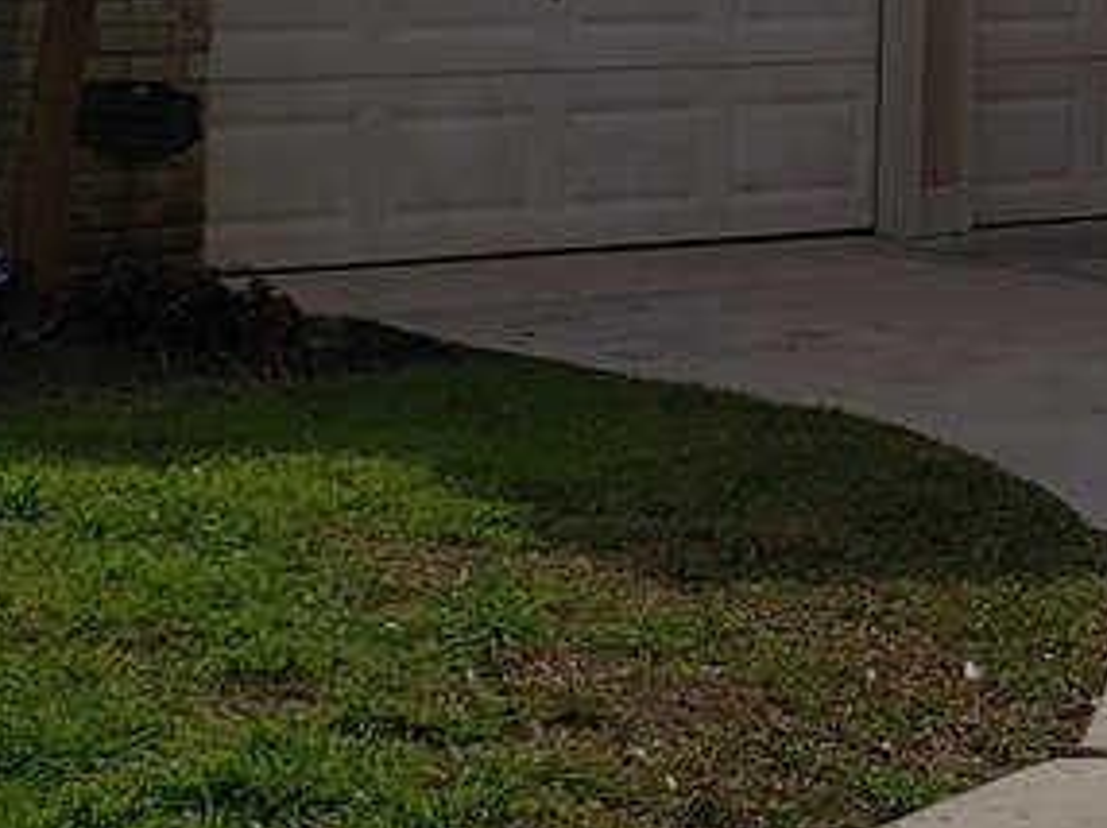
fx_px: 4186
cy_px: -406
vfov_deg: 10.9
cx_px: 1897
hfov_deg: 13.7
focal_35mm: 131
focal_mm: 4.3
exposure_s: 1/3725
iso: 50
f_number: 2.4
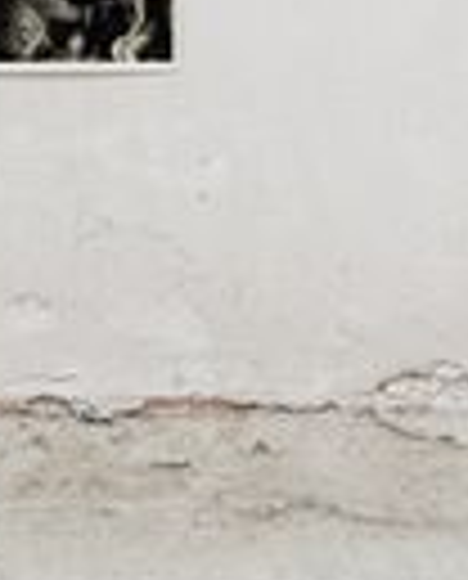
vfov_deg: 9.3
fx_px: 3291
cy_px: -665
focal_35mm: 191
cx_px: -110
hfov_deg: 8.0
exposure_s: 1/13
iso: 200
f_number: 8
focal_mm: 23.8
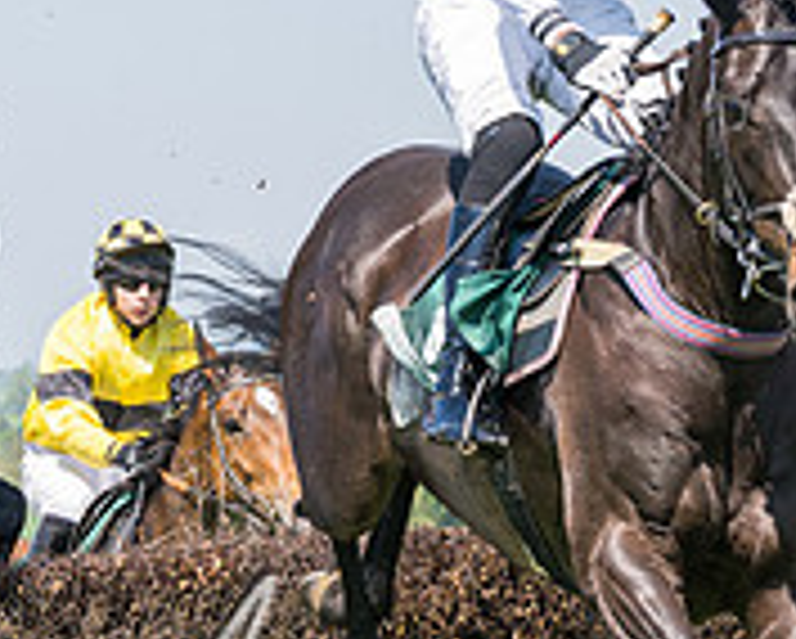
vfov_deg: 5.6
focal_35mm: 275
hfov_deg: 7.0
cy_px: 388
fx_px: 6486
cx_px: 404
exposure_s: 1/1250
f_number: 5
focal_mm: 70
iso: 200
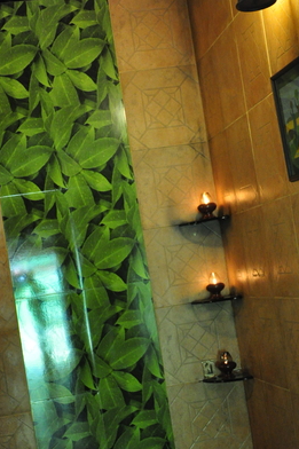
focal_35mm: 72
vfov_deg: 28.1
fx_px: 897
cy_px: 254
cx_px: 203
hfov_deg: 18.9
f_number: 4
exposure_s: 1/20
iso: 1600
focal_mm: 25
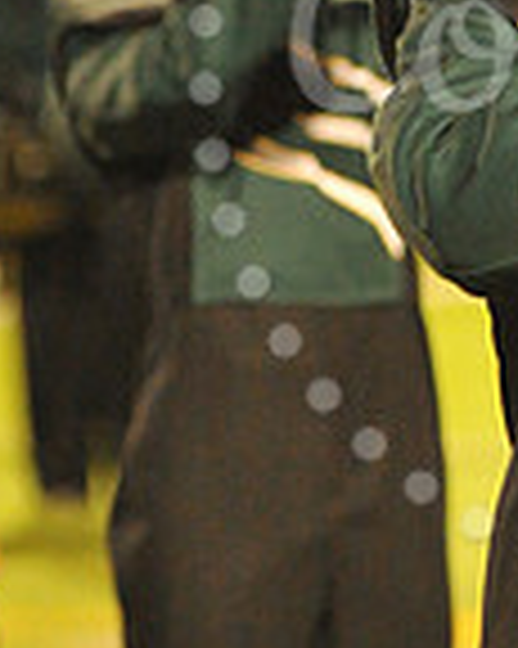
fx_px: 14503
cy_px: 54
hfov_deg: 2.0
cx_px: 734
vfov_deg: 2.6
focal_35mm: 756
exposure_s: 1/200
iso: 6400
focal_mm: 200
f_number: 5
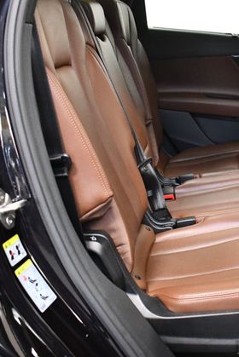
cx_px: 225
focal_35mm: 55
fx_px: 547
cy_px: 181
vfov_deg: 36.2
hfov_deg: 23.8
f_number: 3.5
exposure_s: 1/60
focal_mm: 18
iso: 3200
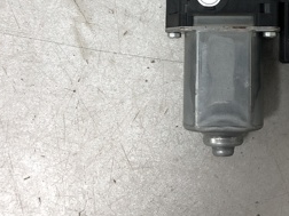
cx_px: 264
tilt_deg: -86.2
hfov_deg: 26.4
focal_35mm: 71
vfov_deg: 20.0
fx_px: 593
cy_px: -9
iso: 32
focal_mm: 4
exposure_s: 1/25
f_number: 1.8
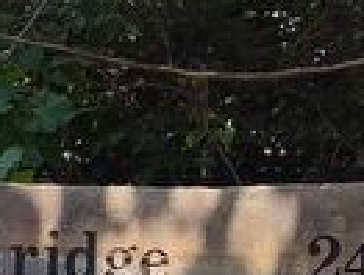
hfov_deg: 12.8
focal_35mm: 140
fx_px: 1476
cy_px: 675
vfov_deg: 9.4
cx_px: -281
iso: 100
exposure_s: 1/1320
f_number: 1.8
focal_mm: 5.56
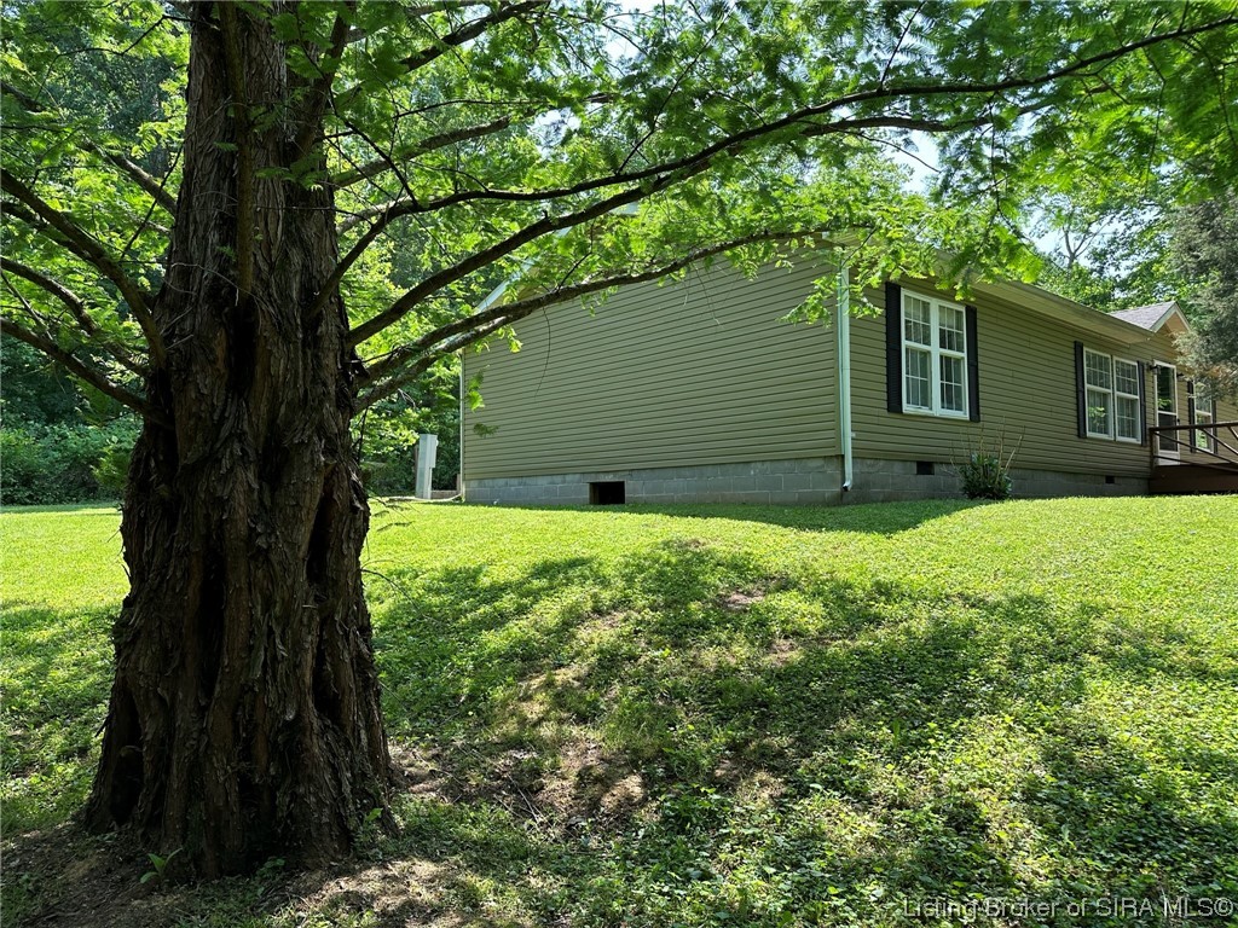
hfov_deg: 71.6
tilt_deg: +2.3
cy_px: 464
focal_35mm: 24
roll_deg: +0.1
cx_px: 619
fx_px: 858
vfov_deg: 56.8
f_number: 1.78
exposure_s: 1/816
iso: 80
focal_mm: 6.86
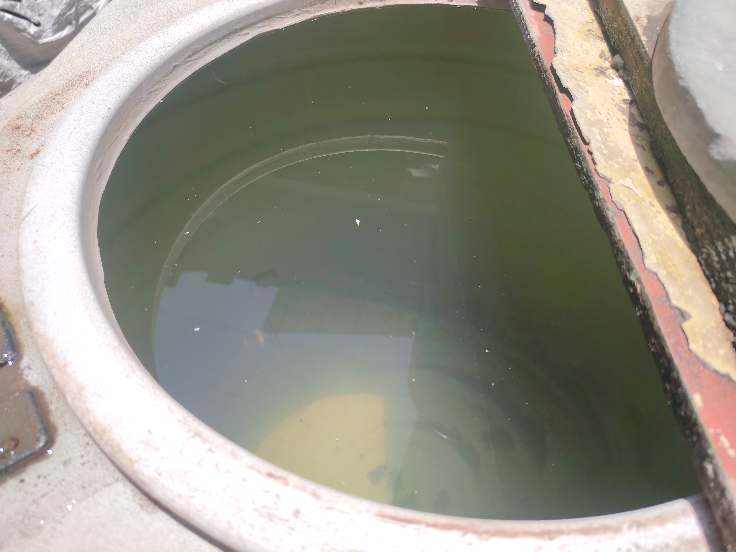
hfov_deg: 71.6
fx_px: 510
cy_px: 276
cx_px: 368
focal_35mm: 24
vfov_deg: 56.8
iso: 100
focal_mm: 5.25
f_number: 1.75
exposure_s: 1/714
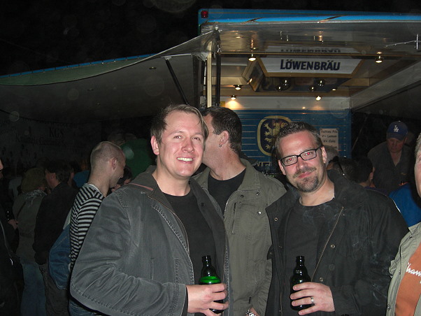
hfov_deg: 49.0
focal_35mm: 38
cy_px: 158
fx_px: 462
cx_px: 210
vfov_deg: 37.7
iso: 200
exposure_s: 1/60
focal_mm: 7.9
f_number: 2.8
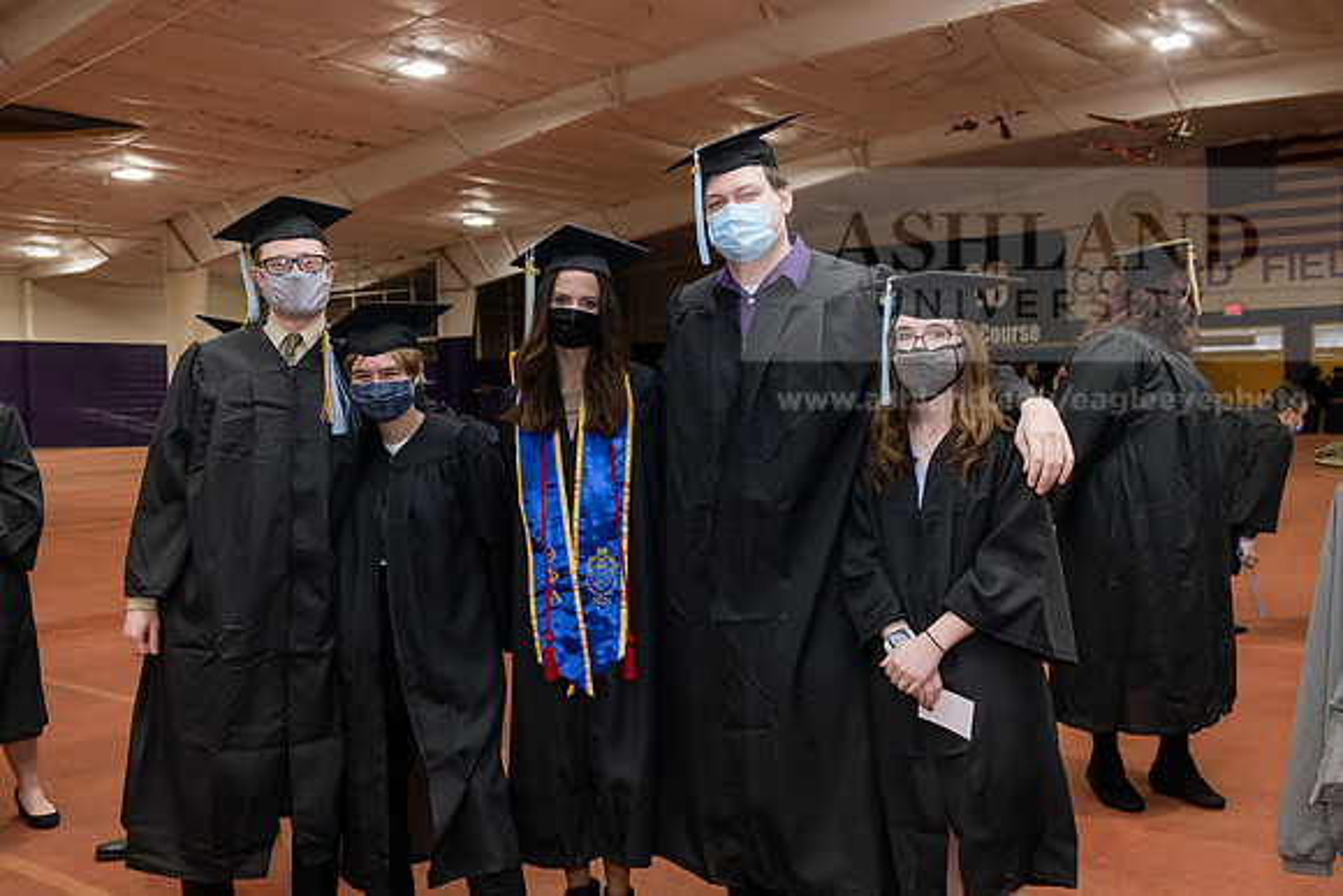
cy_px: 448
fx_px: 1306
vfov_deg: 37.9
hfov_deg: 54.4
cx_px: 672
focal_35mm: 35
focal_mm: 35
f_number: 5.6
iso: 2000
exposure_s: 1/160
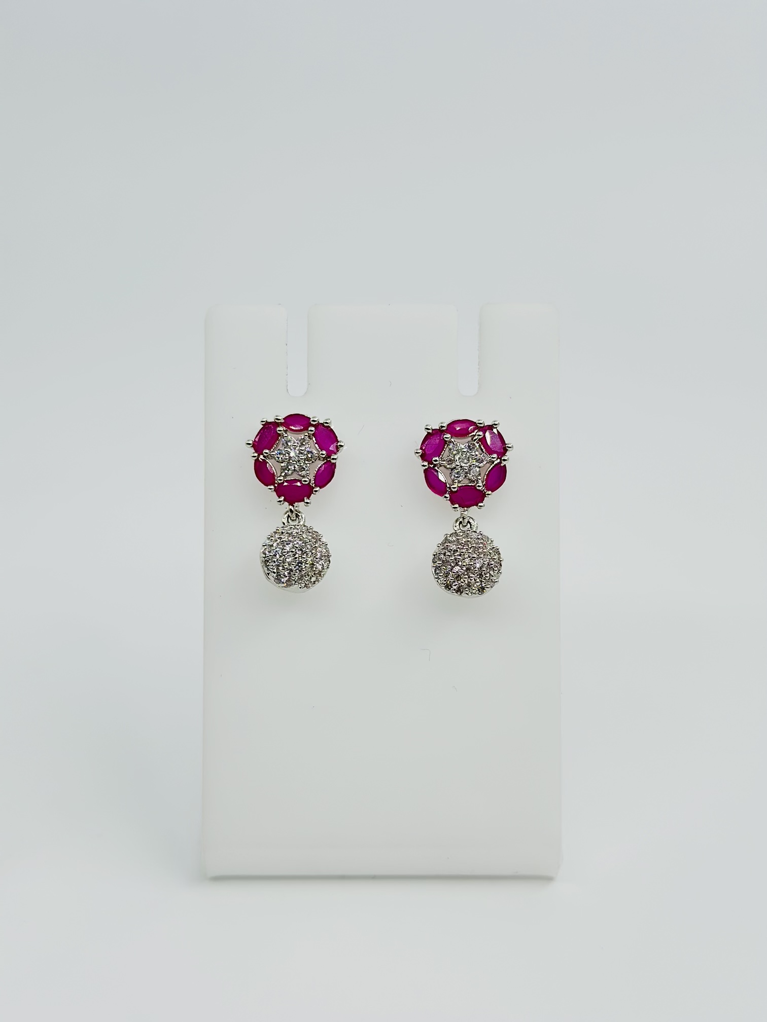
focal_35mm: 48
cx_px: 384
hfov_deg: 30.3
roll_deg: -0.6
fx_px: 1418
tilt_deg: -19.7
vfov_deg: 39.7
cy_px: 511
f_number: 1.78
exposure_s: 1/903
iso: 80
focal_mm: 6.86
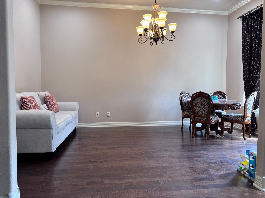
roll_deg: -1.4
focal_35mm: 24
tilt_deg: -2.9
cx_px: 132
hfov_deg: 71.6
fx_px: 184
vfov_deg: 56.8
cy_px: 99
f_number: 1.78
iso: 160
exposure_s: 1/60
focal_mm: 6.76
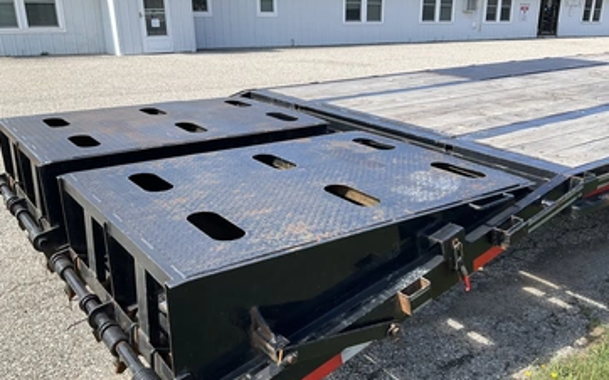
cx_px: 326
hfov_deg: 56.7
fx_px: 564
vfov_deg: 37.0
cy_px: 240
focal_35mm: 34
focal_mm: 3
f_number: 1.8
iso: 25
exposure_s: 1/635
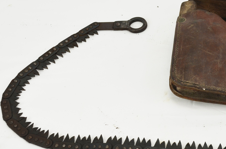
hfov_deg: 23.0
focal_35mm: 88
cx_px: 163
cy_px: 66
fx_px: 551
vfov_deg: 15.5
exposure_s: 1/125
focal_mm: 31
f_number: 5.6
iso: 200
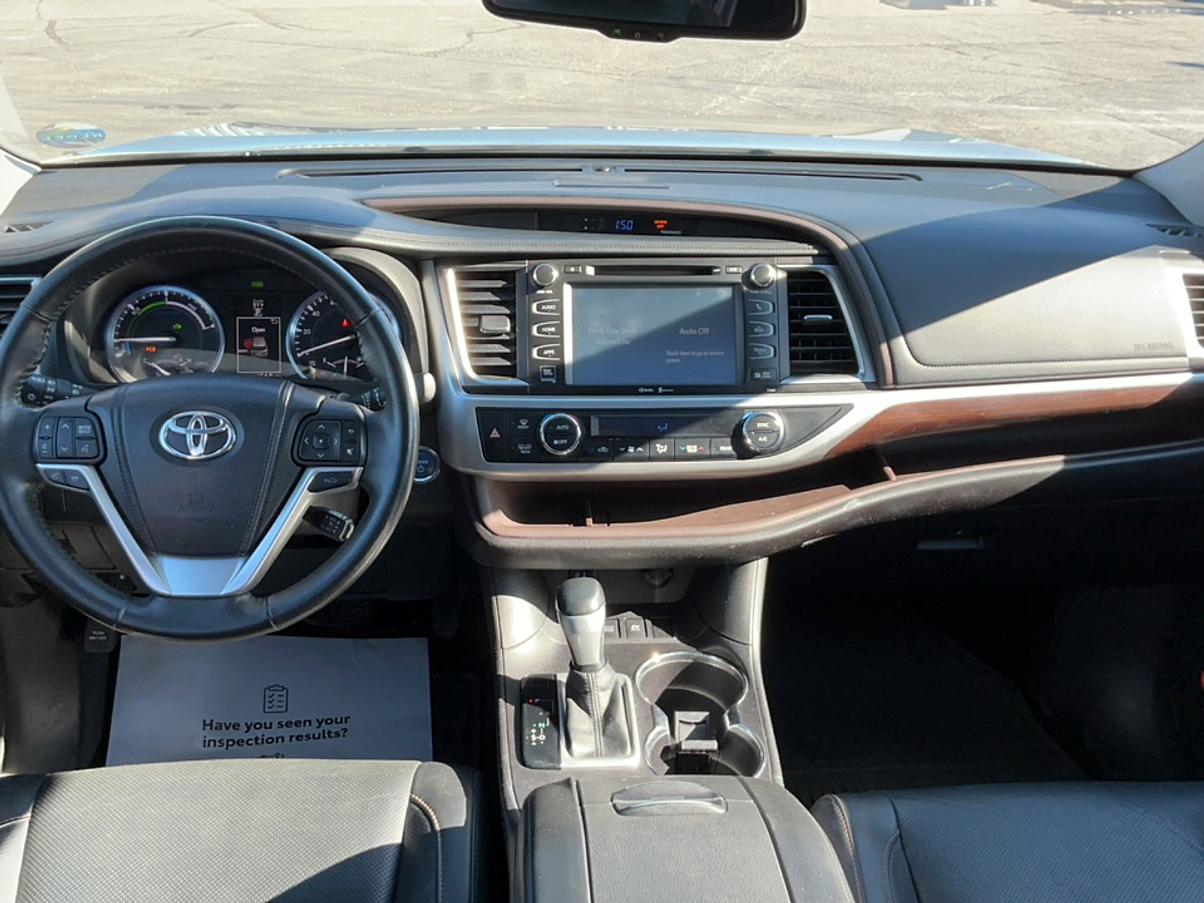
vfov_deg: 46.8
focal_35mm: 30
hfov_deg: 60.0
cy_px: 452
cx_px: 602
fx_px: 1043
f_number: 1.8
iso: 25
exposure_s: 1/120
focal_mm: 3
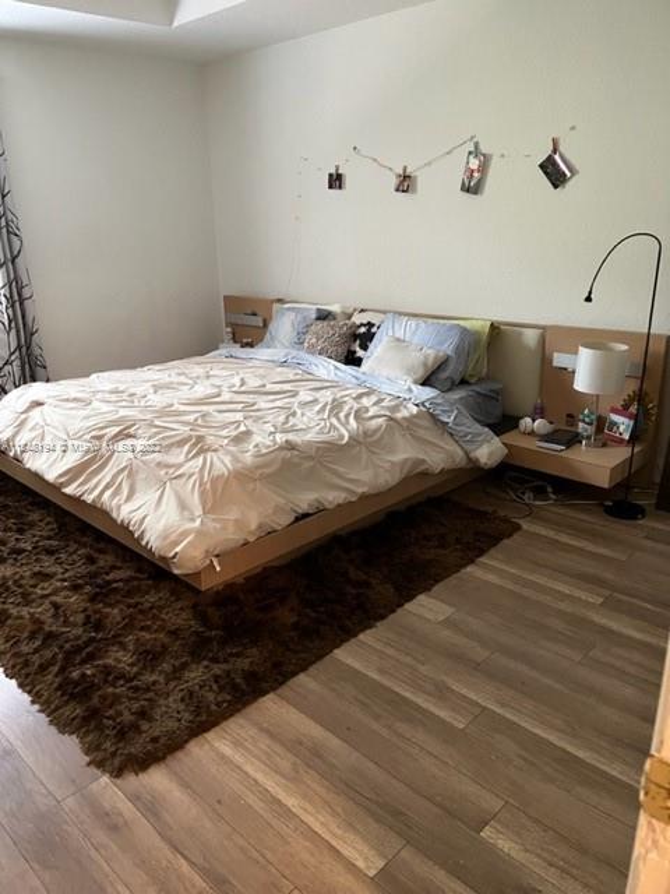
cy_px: 447
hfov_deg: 53.1
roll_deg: +2.0
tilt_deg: -19.5
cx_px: 335
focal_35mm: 26
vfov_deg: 67.3
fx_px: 671
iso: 400
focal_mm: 5.1
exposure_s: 1/40
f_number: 1.6
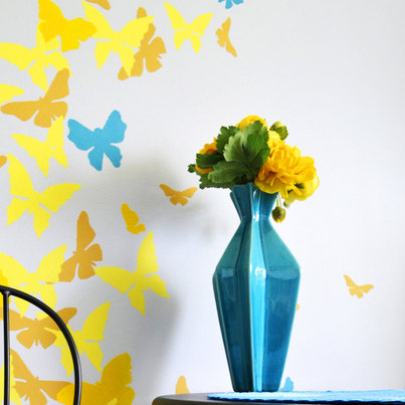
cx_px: 103
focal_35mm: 53
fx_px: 702
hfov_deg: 31.6
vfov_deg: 29.7
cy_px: 418
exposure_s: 1/40
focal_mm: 18
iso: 800
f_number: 5.6
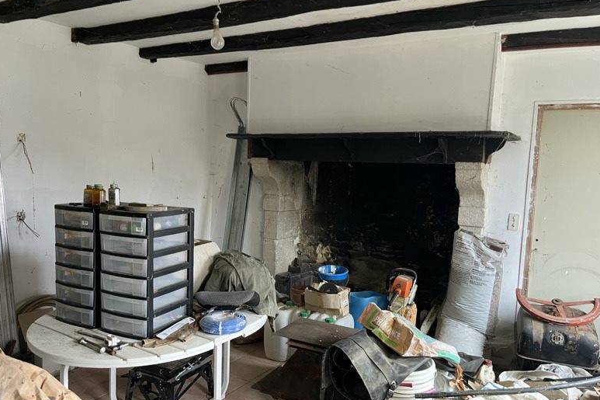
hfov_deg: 65.5
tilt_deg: -6.3
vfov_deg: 46.4
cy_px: 214
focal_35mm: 28
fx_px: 467
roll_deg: -2.2
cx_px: 293
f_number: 1.6
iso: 250
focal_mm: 5.1
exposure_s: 1/60
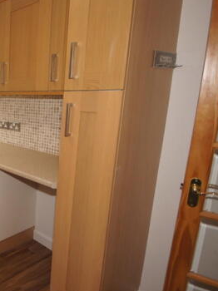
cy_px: 132
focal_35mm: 27
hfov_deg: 39.5
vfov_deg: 65.2
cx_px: -34
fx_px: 227
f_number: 4
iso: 125
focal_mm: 10
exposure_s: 1/60
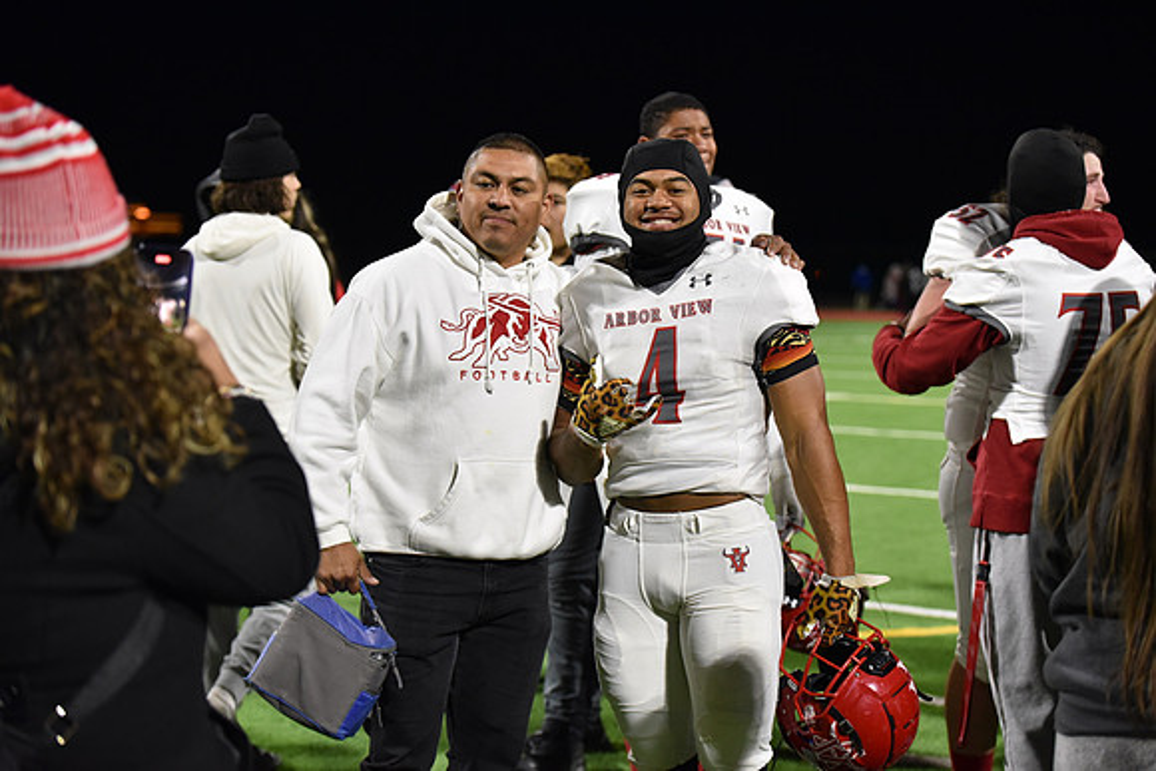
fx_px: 2409
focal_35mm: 75
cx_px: 578
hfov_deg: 27.0
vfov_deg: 18.2
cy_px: 386
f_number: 2.8
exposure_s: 1/640
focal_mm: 75
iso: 3600
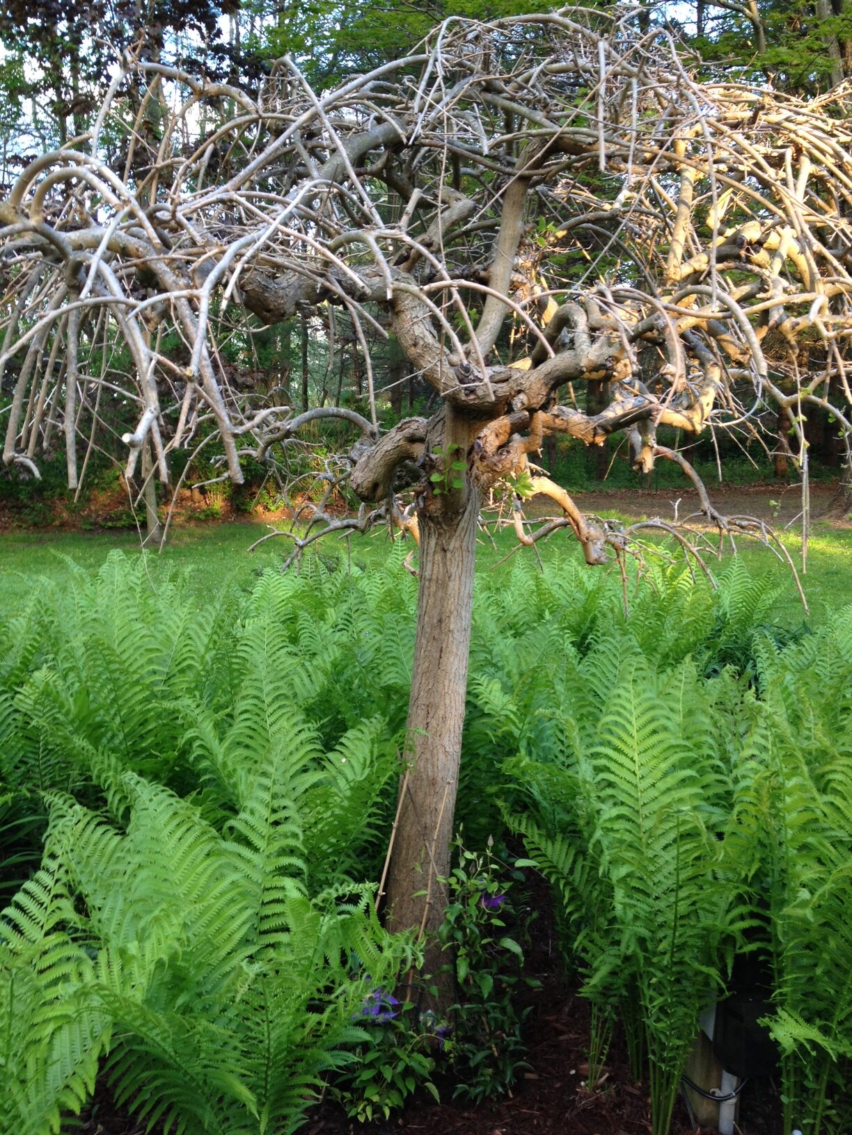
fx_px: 1149
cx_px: 426
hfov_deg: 40.7
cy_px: 568
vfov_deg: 52.6
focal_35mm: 35
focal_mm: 4.28
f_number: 2.4
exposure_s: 1/30
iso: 64
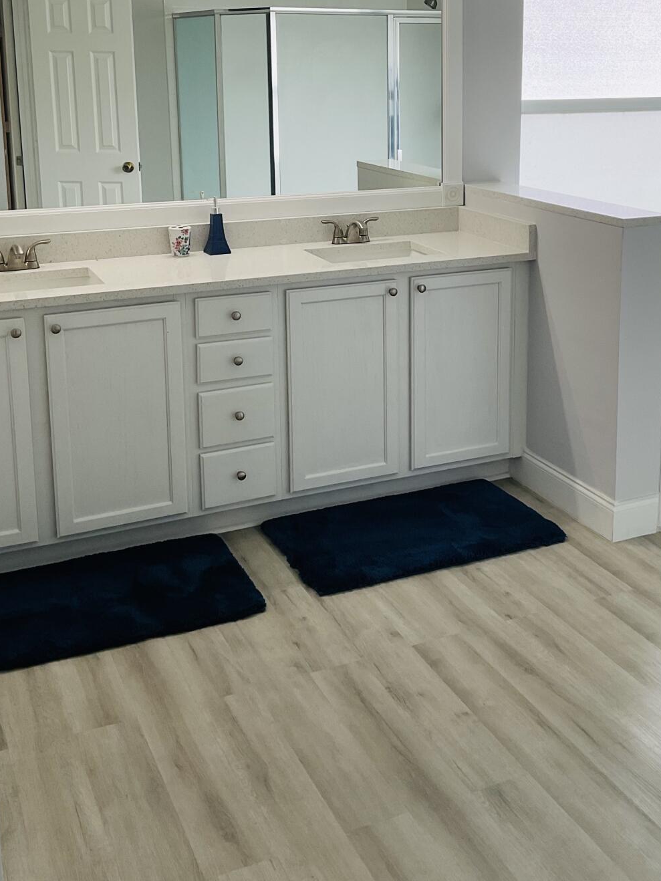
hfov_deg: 32.7
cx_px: 412
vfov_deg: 42.1
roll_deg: -1.3
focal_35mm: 44
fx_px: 1120
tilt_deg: -9.3
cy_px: 261
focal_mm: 3
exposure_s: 1/120
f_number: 1.8
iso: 25
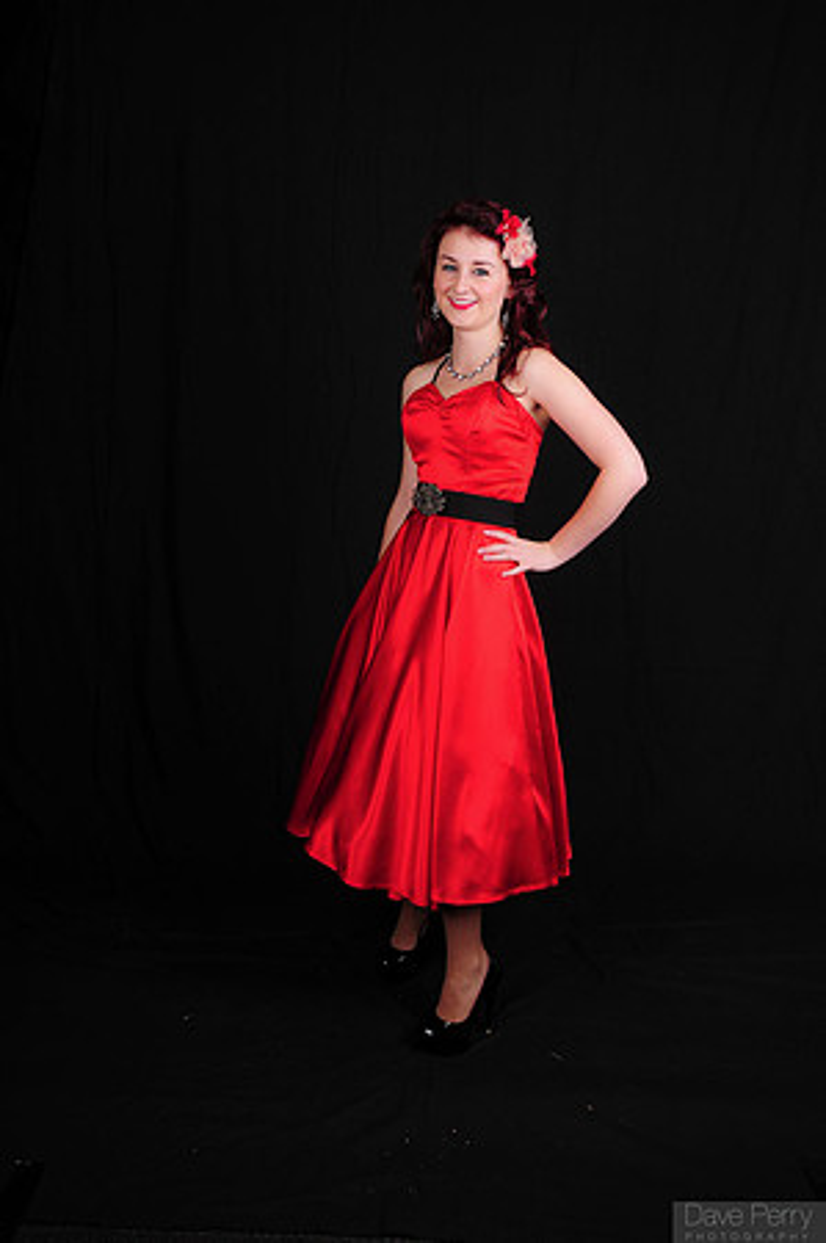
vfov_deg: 57.3
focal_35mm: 33
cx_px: 413
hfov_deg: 39.9
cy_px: 622
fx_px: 1138
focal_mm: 22
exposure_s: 1/125
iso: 200
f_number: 8
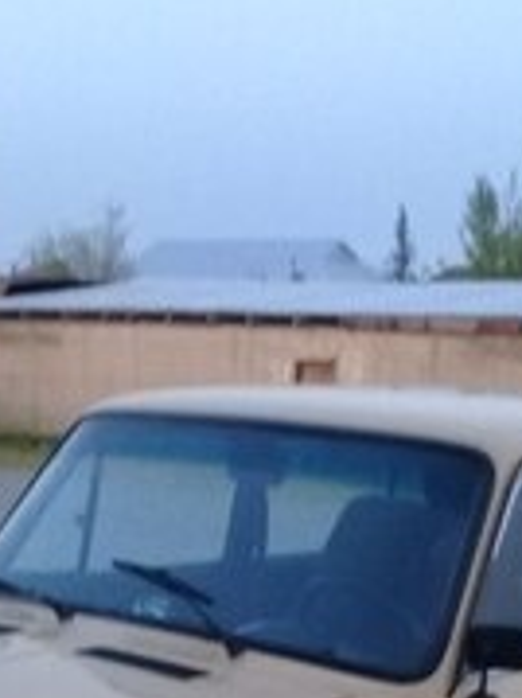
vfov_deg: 21.6
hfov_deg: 17.1
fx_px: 1731
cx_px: 370
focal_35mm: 86
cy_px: 764
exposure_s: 1/25
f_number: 2.2
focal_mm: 3.3
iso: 200
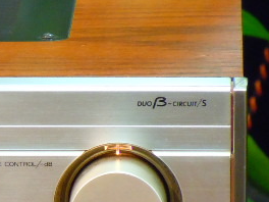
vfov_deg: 2.7
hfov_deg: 3.6
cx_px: -32
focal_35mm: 556
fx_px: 4321
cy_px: 228
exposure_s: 1/20
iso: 800
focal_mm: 41.2
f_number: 4.8
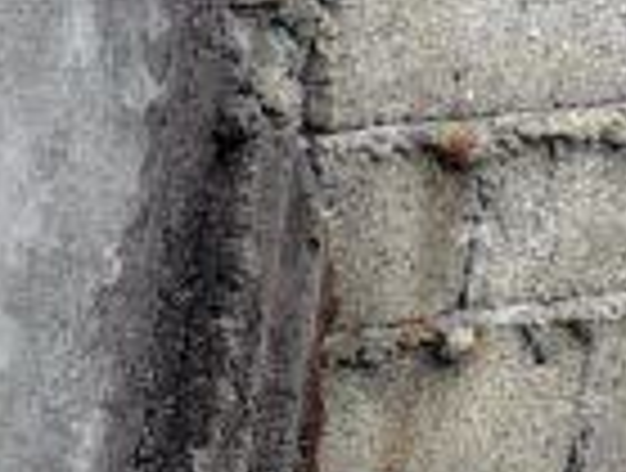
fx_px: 3064
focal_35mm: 169
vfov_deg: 8.8
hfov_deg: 8.9
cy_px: 243
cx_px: -1387
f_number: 1.9
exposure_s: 1/120
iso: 50
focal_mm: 5.6
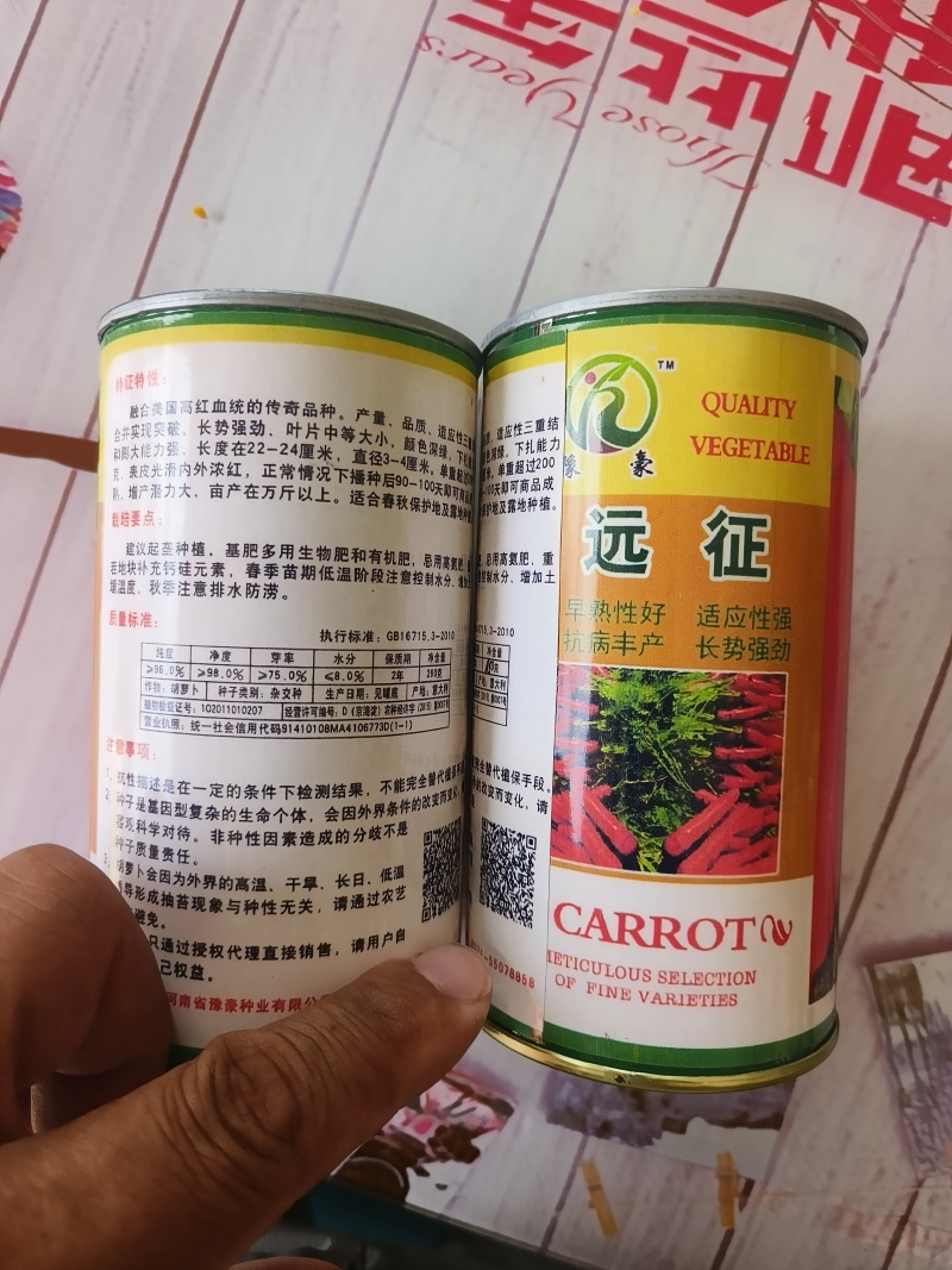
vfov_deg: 73.9
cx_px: 476
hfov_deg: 58.9
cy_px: 635
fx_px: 844
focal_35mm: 23
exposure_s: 1/167
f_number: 1.75
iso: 72
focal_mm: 5.5
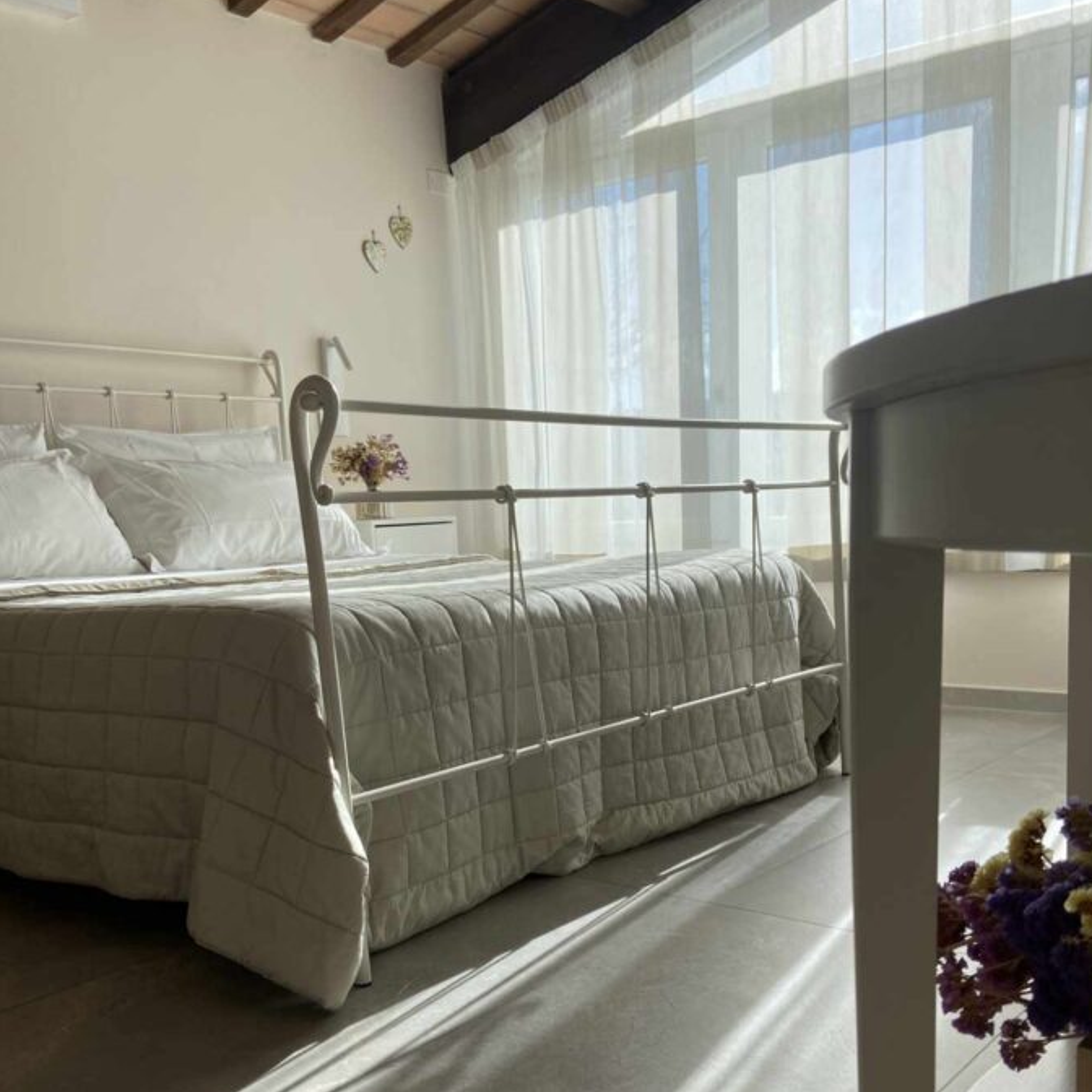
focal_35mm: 35
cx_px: 569
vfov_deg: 46.1
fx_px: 1249
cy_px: 771
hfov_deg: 47.2
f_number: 1.8
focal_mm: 4.2
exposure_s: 1/1272
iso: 32
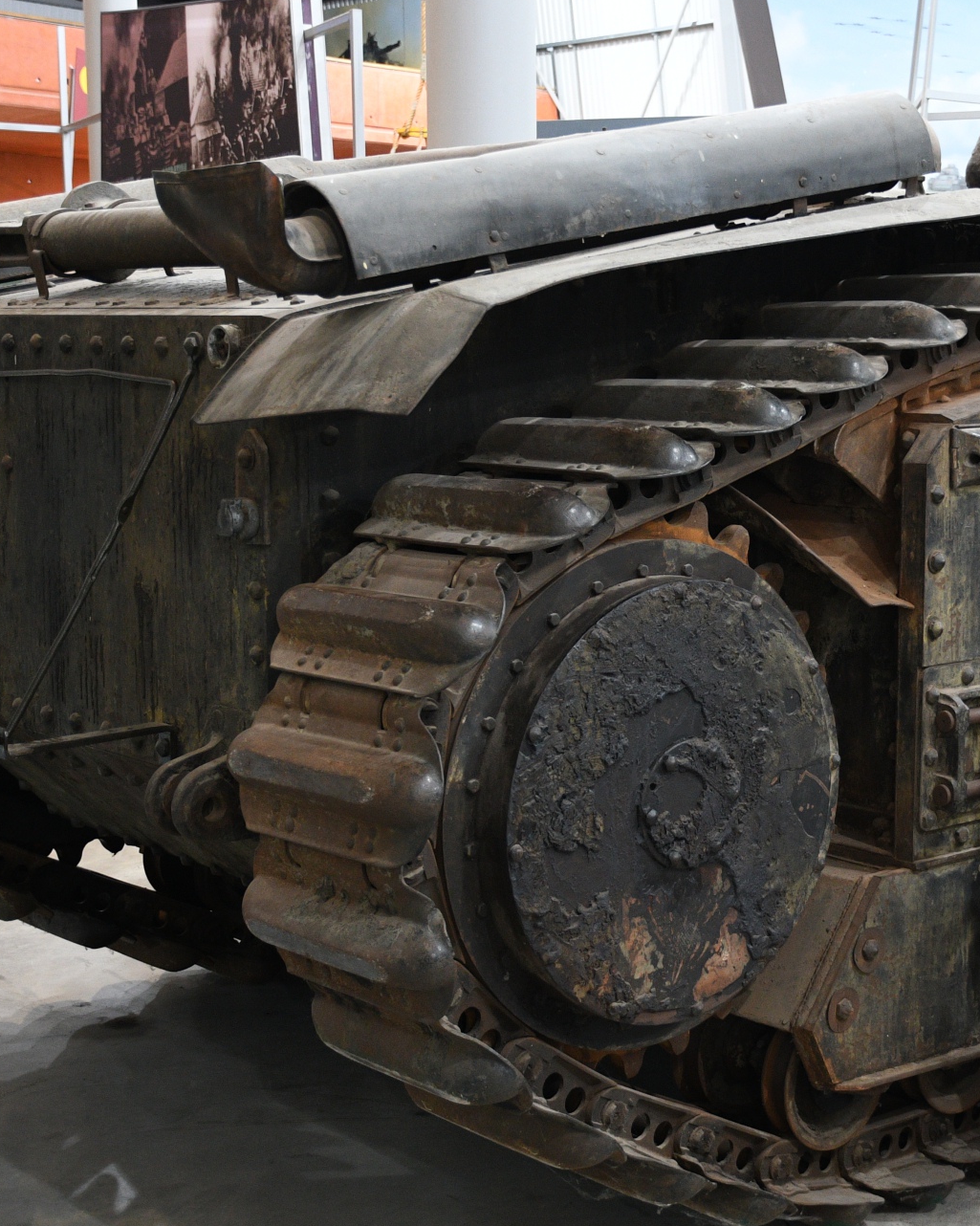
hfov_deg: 25.6
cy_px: 617
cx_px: 829
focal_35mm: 58
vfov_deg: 32.5
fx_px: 2104
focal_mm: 22
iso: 1000
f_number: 2.8
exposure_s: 1/20
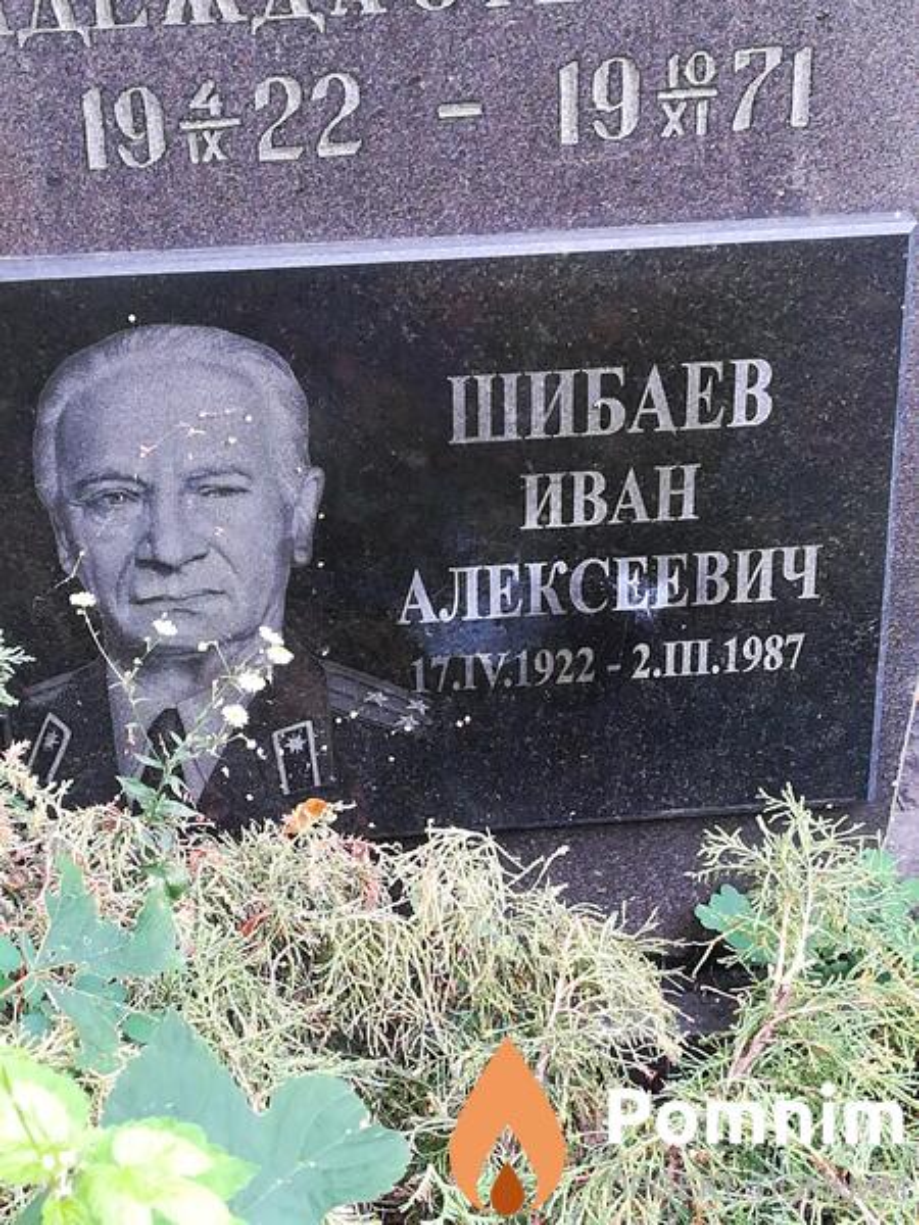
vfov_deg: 28.6
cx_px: 460
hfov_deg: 21.6
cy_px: 612
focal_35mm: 68
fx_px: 2407
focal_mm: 3.83
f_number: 2.2
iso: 100
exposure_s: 1/60
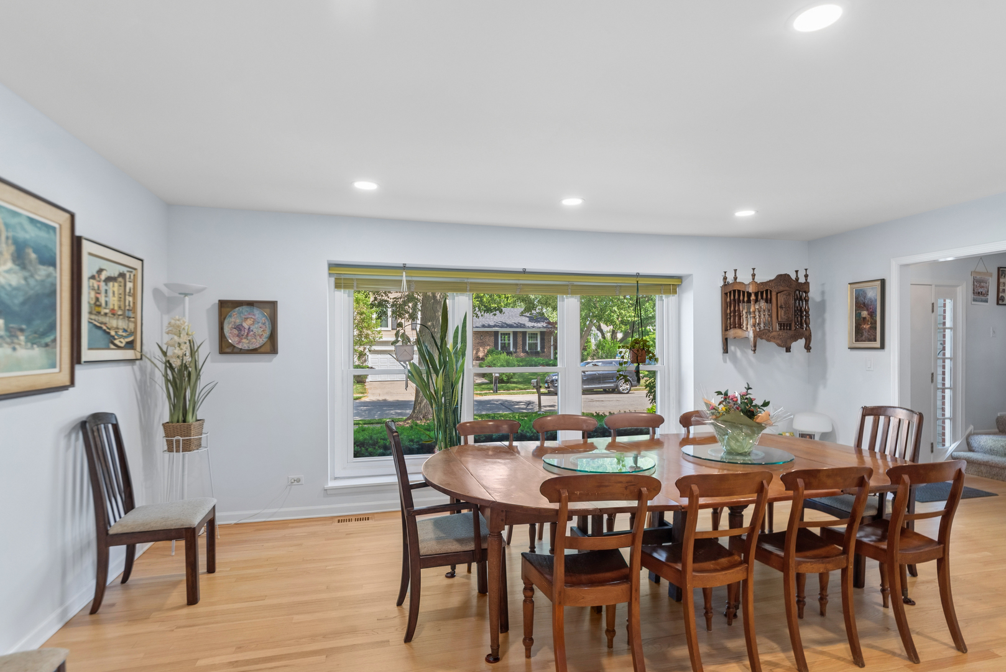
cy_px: 336
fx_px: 503
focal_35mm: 18
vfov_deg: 67.4
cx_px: 503
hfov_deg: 90.0
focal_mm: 18
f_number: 8
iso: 200
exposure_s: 1/30
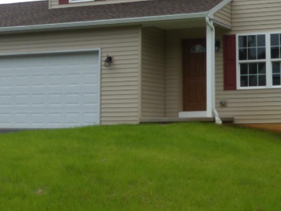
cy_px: -2
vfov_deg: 17.3
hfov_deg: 23.3
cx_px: 209
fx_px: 673
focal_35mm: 83
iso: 80
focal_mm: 6.4
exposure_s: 1/200
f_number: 3.6
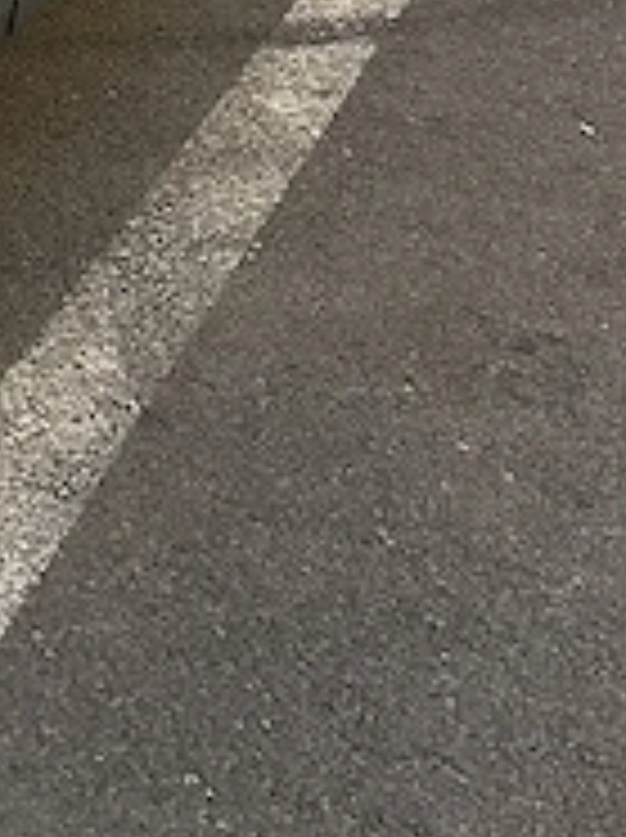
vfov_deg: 17.1
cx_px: -536
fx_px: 2707
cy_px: -63
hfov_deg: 12.0
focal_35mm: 112
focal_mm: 5.7
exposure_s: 1/50
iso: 500
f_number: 1.5
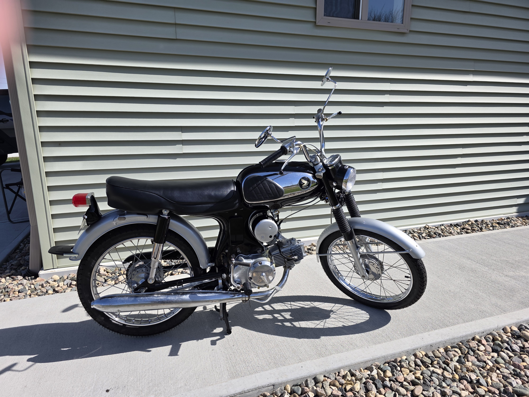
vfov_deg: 58.9
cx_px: 264
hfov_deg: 73.9
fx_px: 351
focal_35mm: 23
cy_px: 198
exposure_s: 1/5296
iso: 80
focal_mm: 6.3
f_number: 1.7
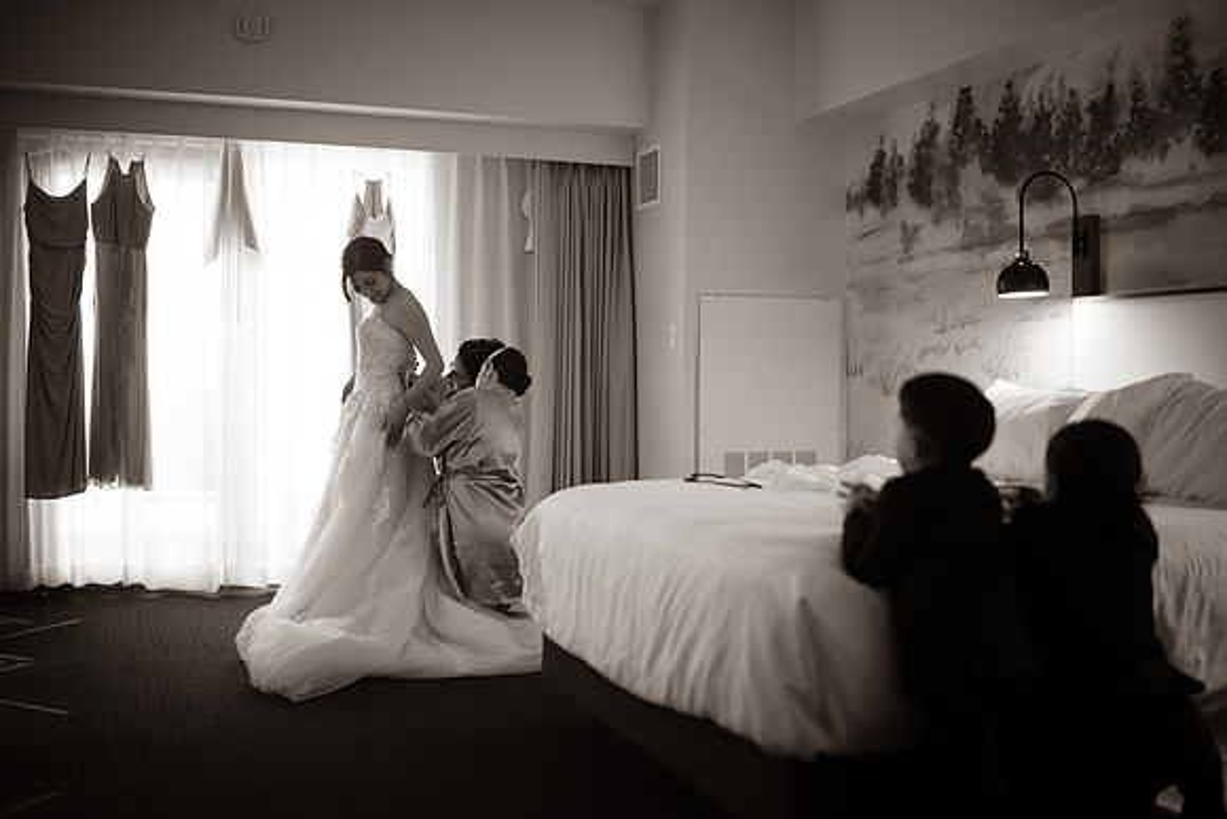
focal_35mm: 36
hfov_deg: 53.7
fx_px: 1211
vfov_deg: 37.3
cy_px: 410
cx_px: 614
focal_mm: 35
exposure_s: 1/125
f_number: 1.2
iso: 250
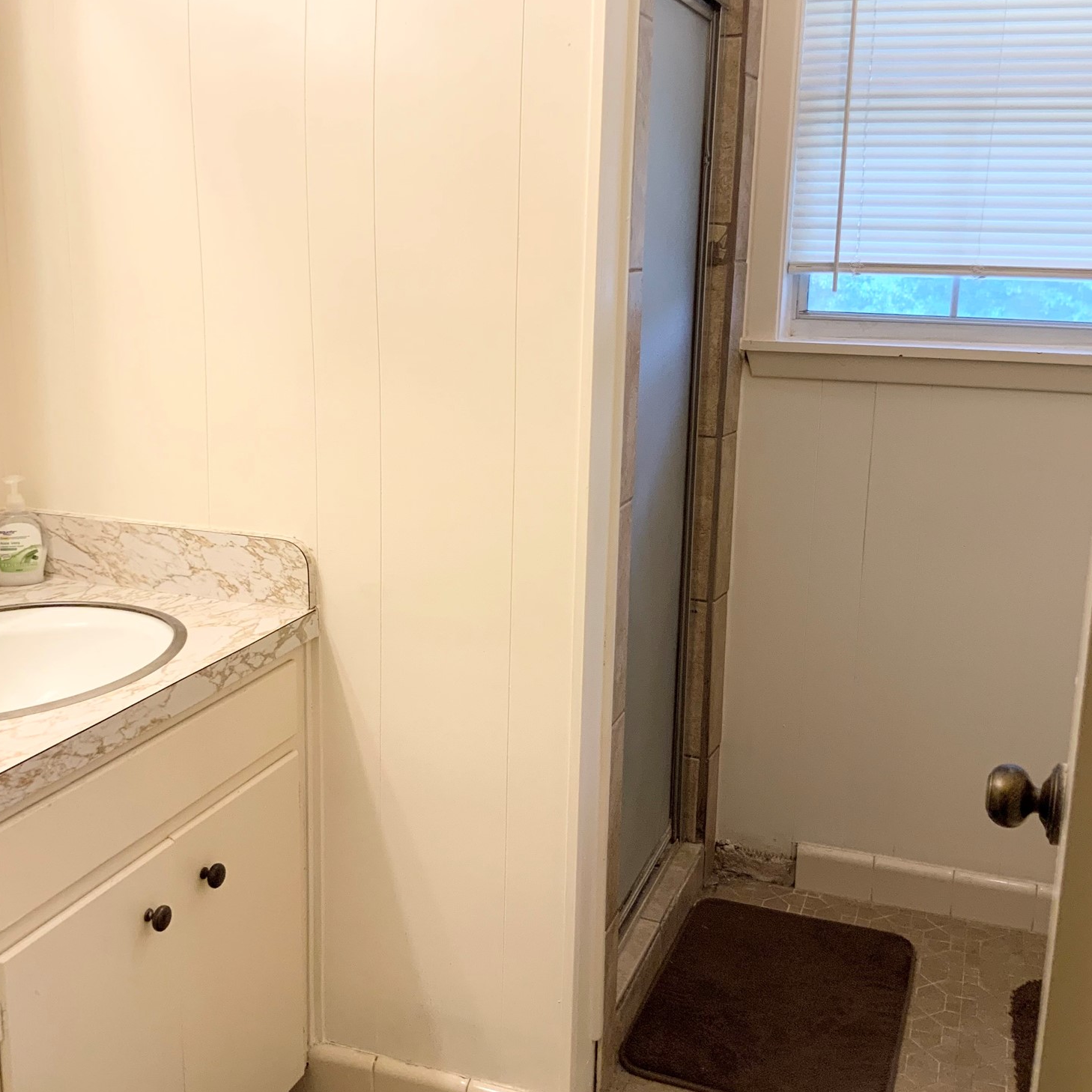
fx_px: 1285
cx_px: 543
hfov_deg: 46.0
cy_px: 495
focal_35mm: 36
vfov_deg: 46.0
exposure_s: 1/120
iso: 64
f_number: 1.8
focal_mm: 3
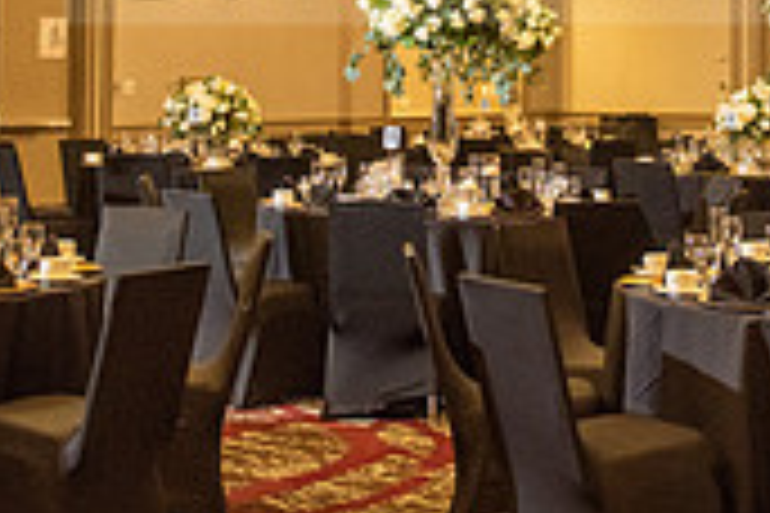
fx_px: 2032
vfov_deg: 14.0
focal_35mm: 95
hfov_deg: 21.4
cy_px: -83
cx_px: 455
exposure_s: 1/125
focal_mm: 28
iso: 1600
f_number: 2.8
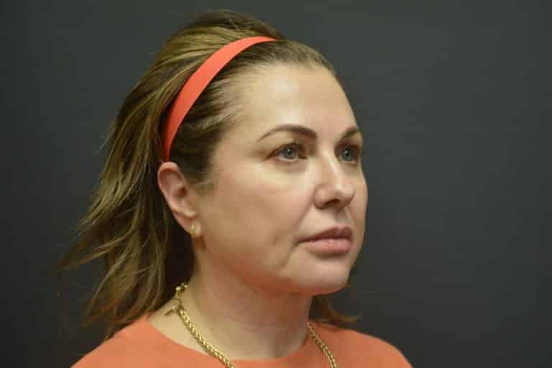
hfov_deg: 33.4
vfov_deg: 22.6
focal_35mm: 60
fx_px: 920
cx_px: 276
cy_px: 184
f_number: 5.6
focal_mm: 40
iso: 560
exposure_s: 1/60
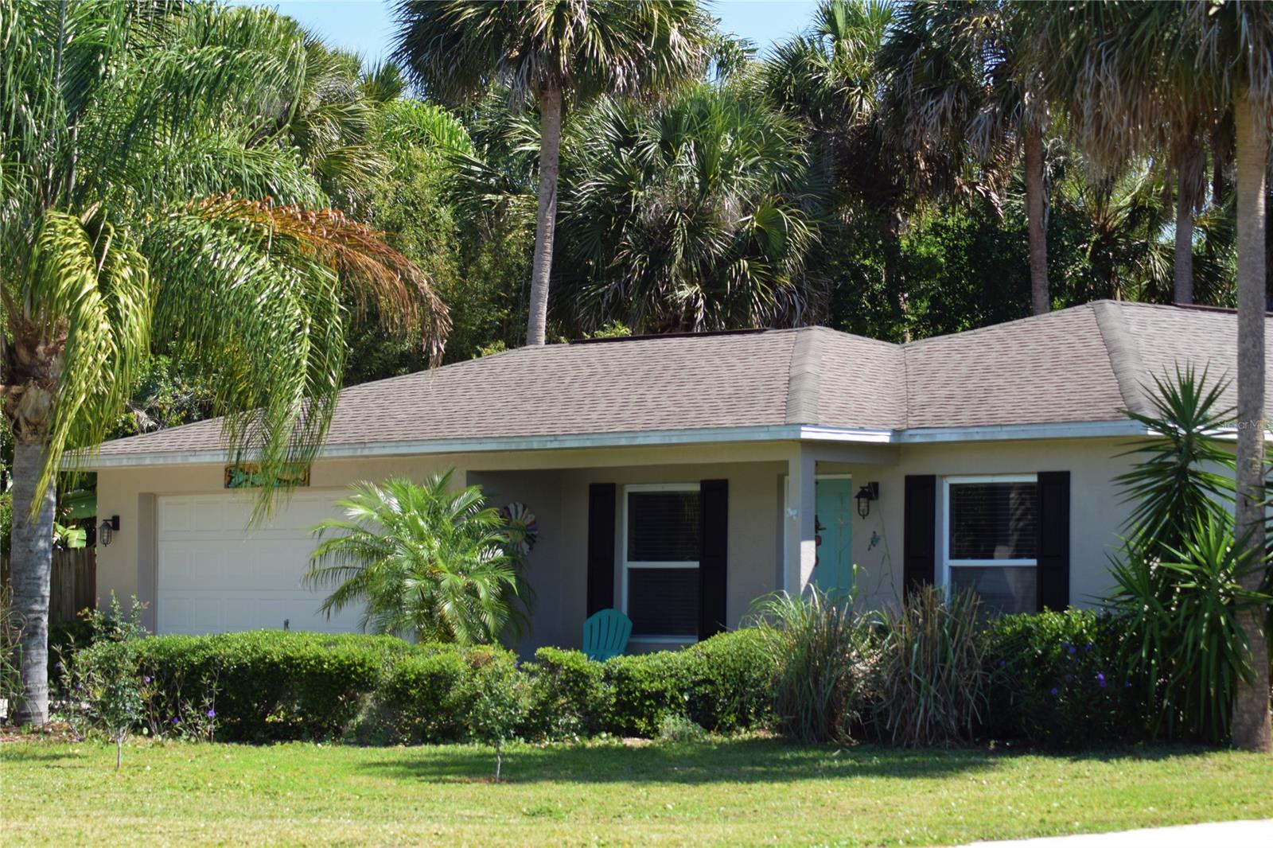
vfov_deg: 13.0
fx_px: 3712
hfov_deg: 19.5
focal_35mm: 105
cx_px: 636
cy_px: 424
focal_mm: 70
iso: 250
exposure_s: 1/500
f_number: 5.6
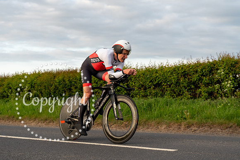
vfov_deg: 19.5
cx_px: 120
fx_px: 467
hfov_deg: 28.8
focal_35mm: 70
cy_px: 80
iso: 500
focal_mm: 70
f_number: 4
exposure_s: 1/1000
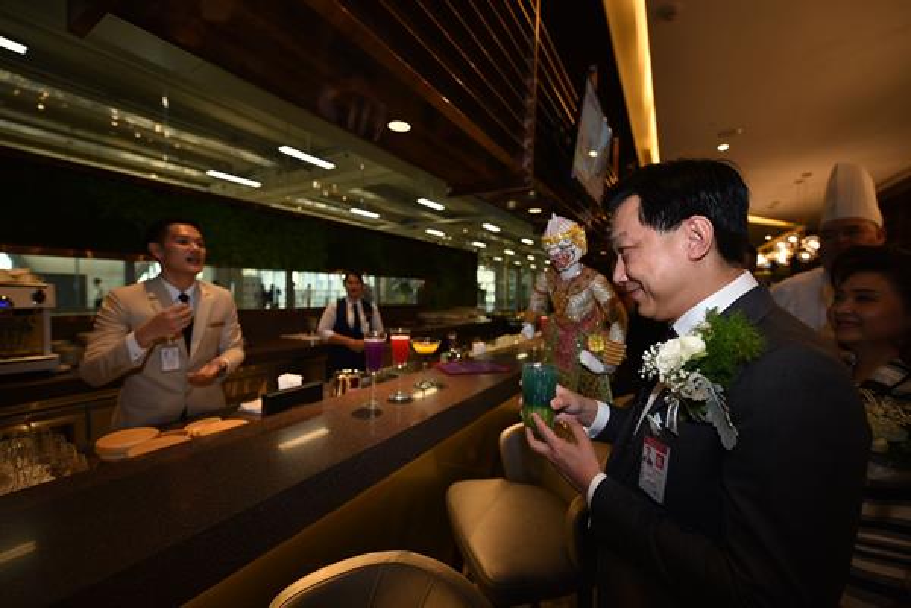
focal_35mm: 14
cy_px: 304
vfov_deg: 81.2
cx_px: 456
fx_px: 354
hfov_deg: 104.3
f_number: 2.8
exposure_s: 1/125
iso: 200
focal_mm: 14
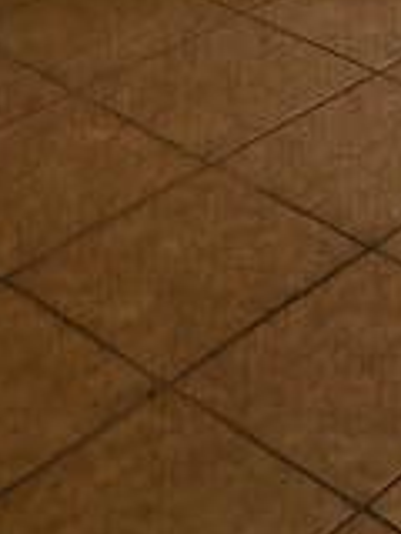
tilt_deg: -11.3
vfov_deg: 14.9
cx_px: 708
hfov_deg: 12.2
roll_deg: +0.7
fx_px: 1730
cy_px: -474
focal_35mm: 112
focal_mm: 4
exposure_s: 1/15
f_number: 1.8
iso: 40
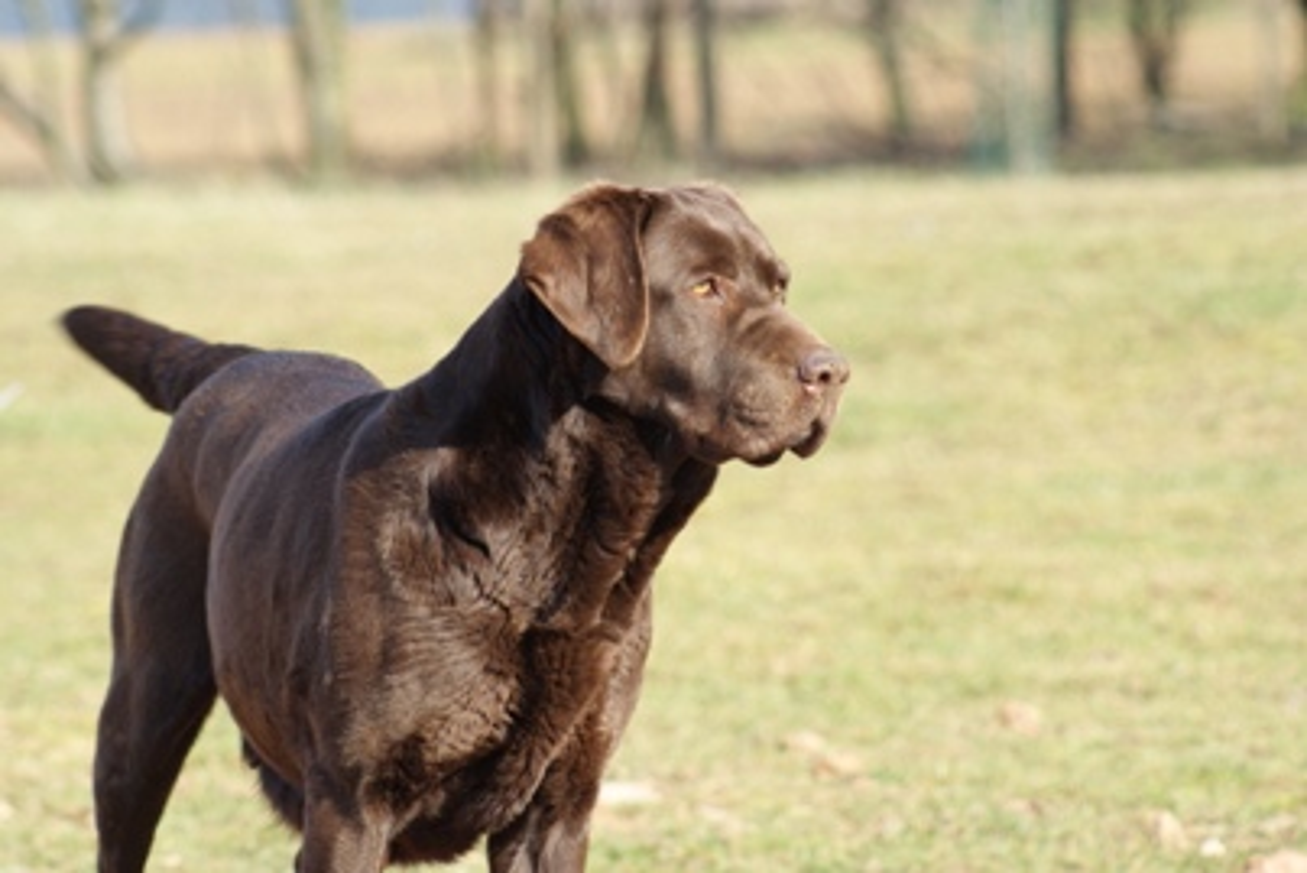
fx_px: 7626
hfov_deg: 9.8
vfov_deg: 6.5
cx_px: 654
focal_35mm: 210
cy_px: 436
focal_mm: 140
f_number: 5.6
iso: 200
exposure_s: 1/250
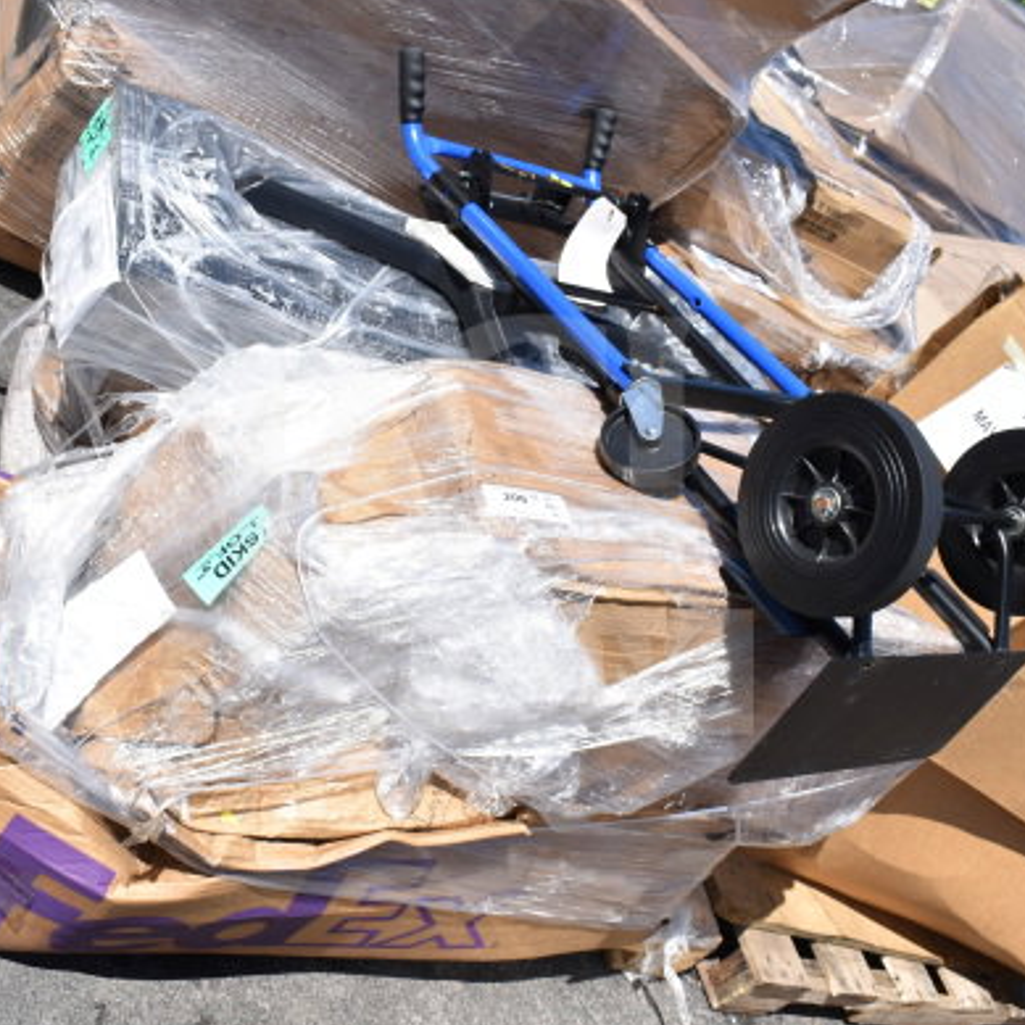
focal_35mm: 40
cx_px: 456
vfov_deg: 41.9
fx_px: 1340
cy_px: 526
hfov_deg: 41.8
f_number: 9
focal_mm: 20
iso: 200
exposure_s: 1/320
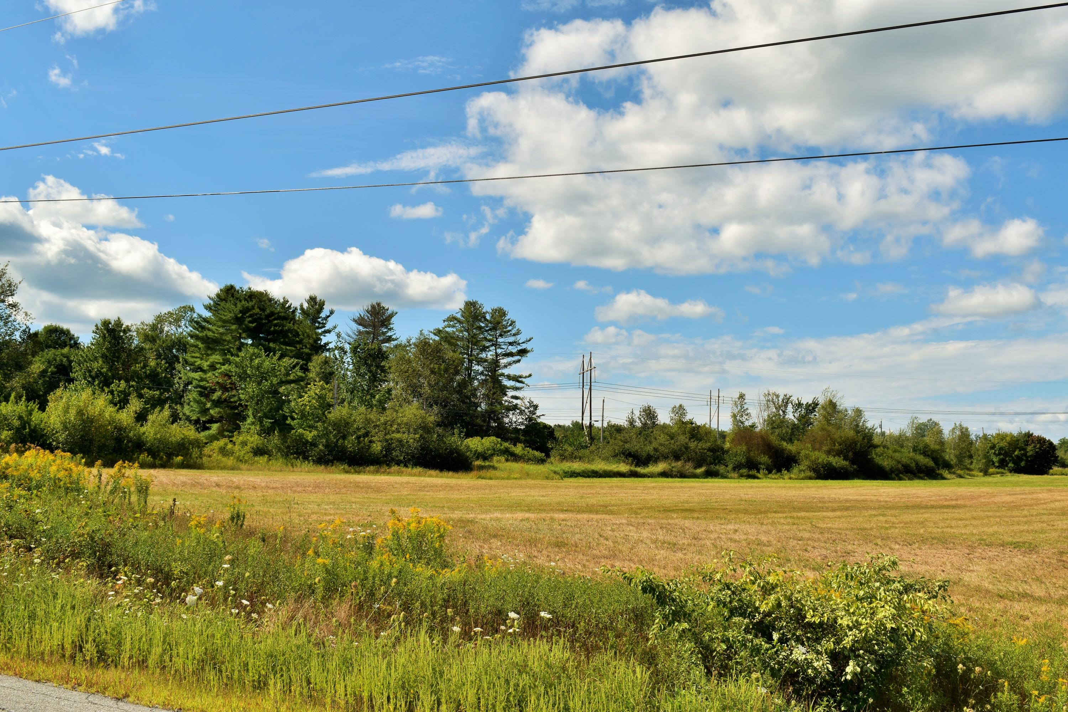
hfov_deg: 45.0
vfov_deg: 30.8
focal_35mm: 44
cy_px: 356
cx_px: 534
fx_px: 1290
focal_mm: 29
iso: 100
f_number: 13
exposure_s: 1/200
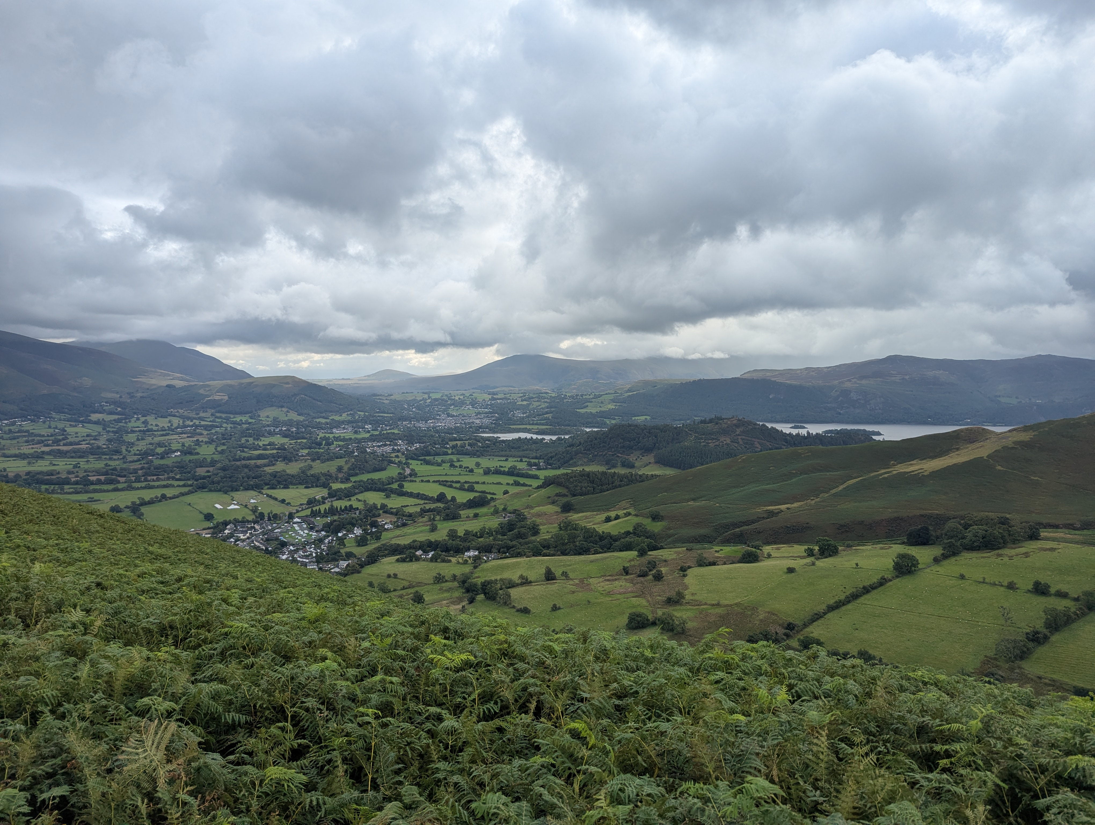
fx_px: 760
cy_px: 412
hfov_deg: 71.5
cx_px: 548
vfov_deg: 56.9
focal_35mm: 24
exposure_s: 1/1029
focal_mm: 6.81
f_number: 1.85
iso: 46
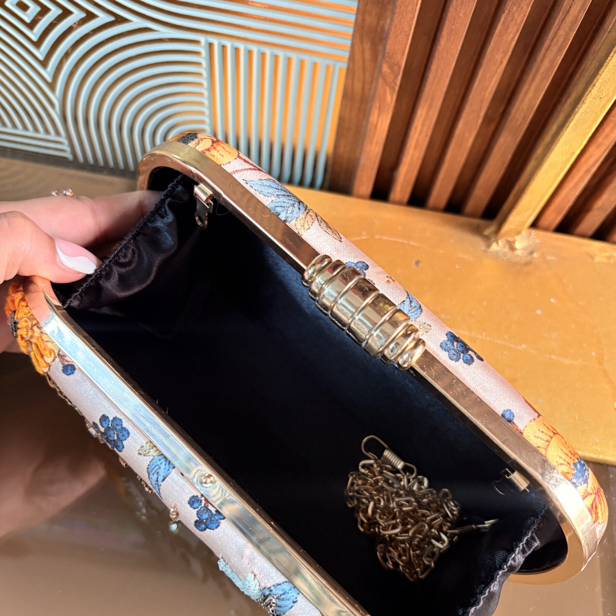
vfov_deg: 52.4
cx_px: 309
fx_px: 624
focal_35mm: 31
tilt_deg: -62.1
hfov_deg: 52.5
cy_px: 340
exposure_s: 1/50
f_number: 1.6
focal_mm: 5.96
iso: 320
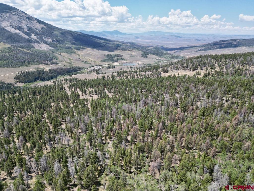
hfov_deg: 71.6
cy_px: 96
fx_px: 176
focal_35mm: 24
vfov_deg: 56.8
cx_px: 127
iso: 200
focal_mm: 6.72
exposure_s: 1/2500
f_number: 1.7
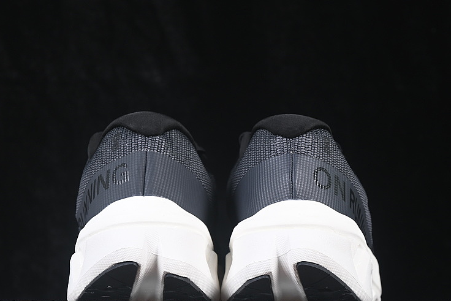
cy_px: 167
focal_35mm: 110
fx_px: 1378
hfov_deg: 18.6
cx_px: 224
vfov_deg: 12.5
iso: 160
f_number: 6.3
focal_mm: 50
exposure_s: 1/60
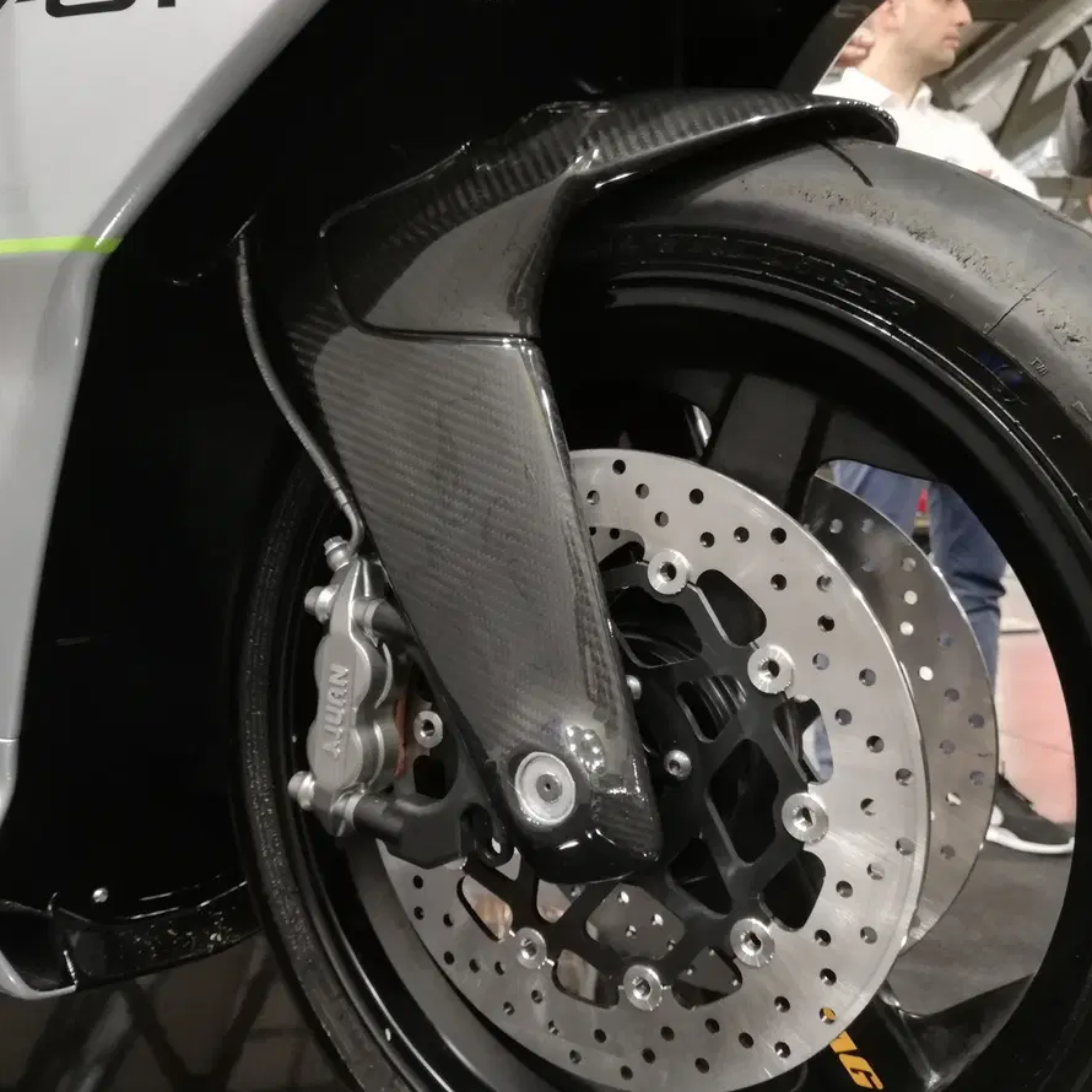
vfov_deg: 52.5
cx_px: 512
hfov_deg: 52.5
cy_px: 550
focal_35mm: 31
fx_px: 1106
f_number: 2.2
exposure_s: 1/25
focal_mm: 3.81
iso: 500
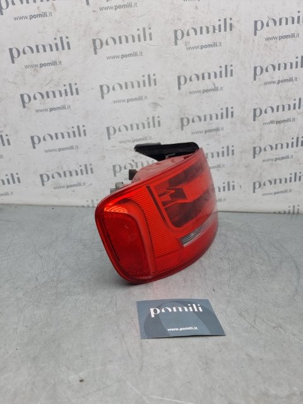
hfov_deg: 56.8
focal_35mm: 24
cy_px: 202
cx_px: 152
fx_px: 280
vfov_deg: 71.6
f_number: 1.8
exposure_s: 1/230
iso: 50
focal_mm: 6.7
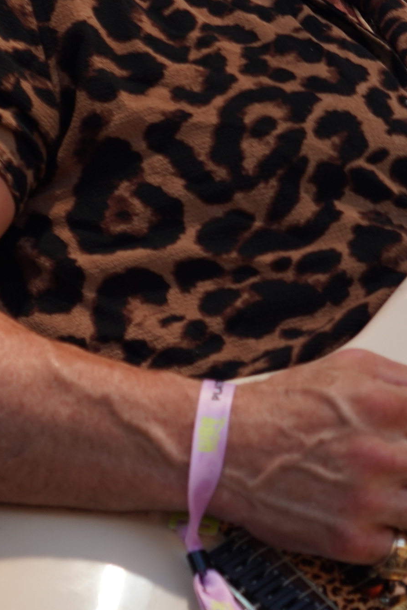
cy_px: 126
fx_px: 6511
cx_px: 407
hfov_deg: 3.6
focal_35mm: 384
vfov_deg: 5.4
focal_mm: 86
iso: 100
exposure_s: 1/200
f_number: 4.5
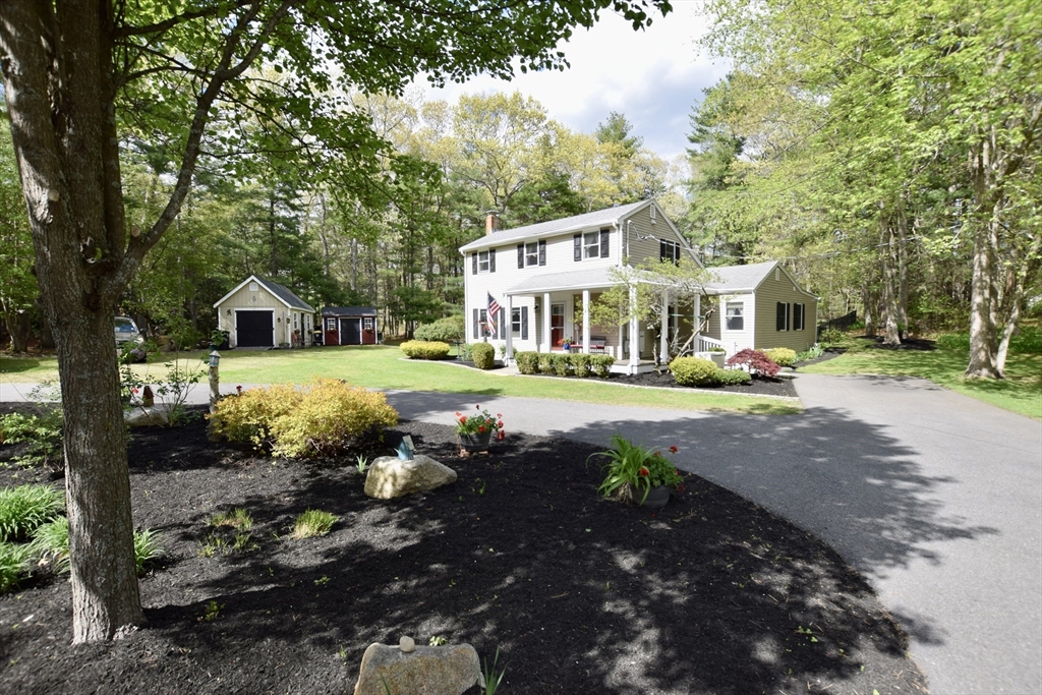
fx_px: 434
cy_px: 348
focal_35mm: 15
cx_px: 521
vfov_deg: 77.3
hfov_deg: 100.4
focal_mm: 10
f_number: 8
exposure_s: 1/320
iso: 200
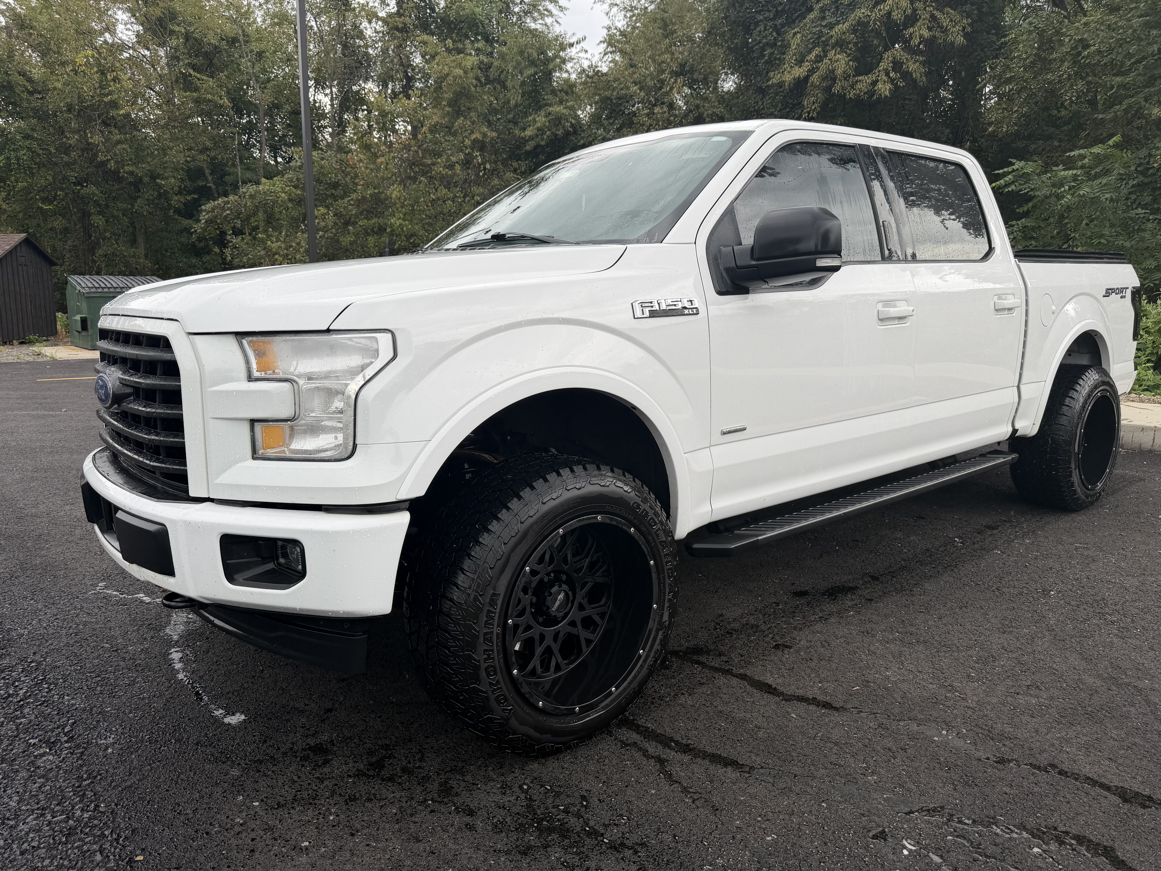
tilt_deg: -9.7
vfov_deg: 56.8
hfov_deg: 71.6
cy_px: 436
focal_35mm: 24
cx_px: 580
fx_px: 805
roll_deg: -2.1
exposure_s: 1/840
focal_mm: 6.76
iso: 80
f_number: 1.78
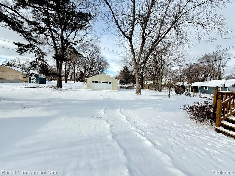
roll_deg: -3.1
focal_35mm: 14
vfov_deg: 85.6
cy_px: 88
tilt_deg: -3.5
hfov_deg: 102.1
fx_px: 95
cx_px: 118
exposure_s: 1/1464
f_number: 2.2
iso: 50
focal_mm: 2.22
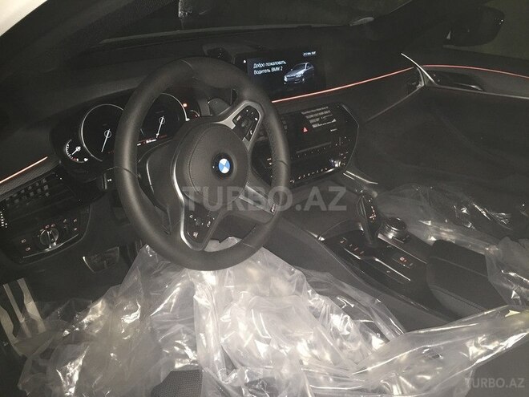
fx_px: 443
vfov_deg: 48.2
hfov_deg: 61.7
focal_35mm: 29
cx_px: 264
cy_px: 198
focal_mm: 4.15
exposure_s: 1/17
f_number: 2.2
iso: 250
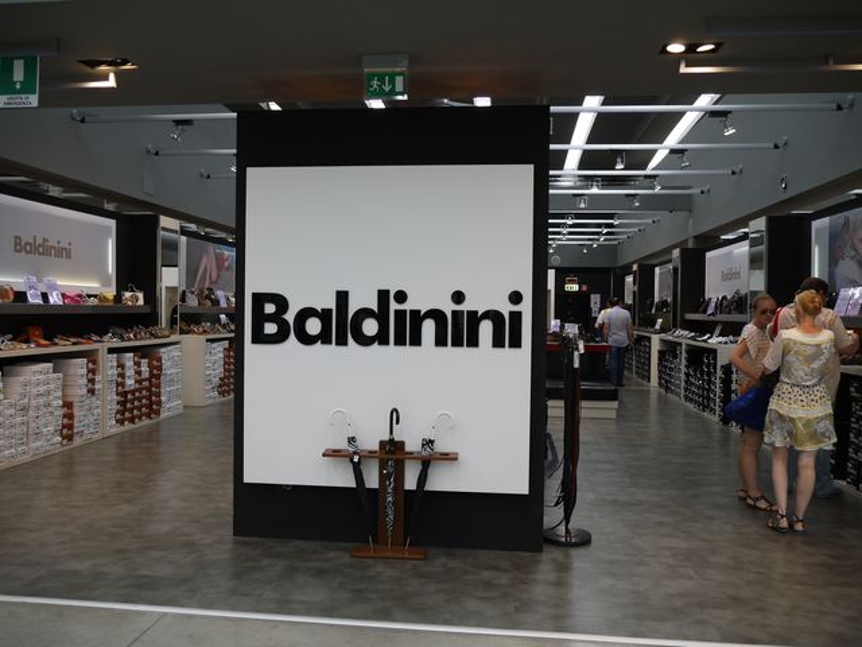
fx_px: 697
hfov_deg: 63.4
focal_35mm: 28
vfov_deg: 49.7
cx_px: 431
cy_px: 324
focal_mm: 14
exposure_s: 1/125
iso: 160
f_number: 4
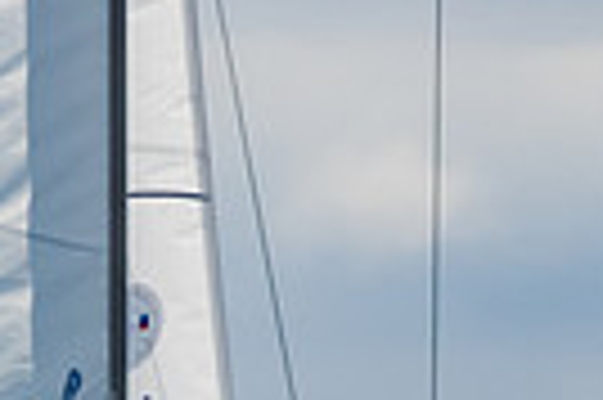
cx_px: -240
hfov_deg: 1.6
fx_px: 21230
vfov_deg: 1.1
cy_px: 845
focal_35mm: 1269
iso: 640
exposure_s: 1/1000
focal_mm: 190
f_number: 14
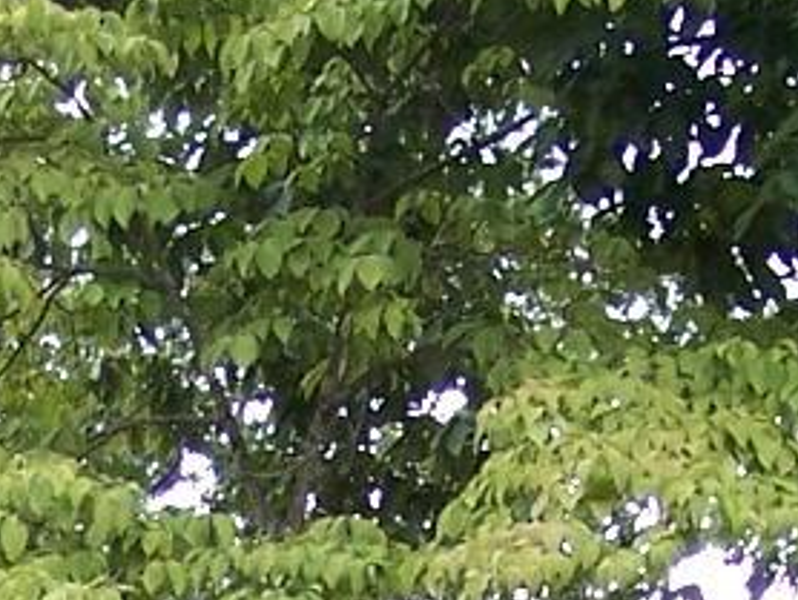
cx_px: 281
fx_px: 4891
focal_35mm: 212
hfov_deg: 9.3
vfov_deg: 6.8
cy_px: 1226
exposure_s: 1/250
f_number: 2.8
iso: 80
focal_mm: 6.3
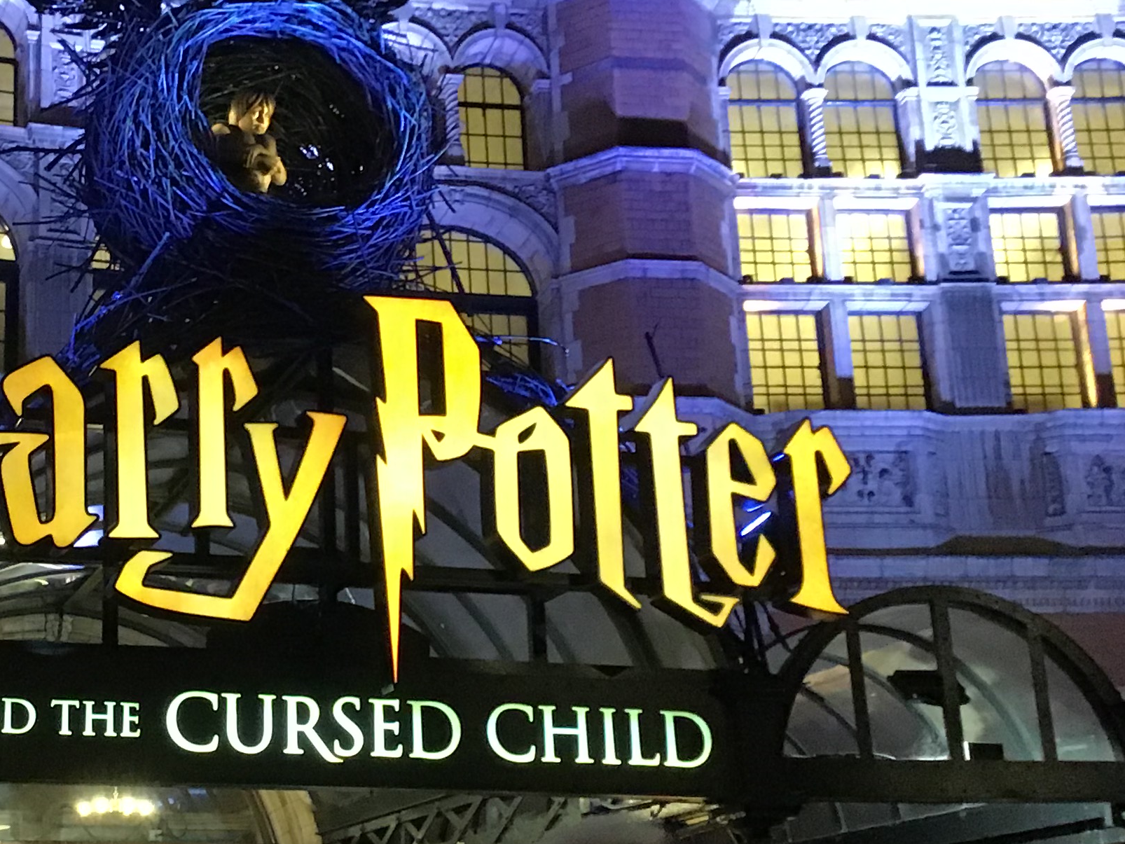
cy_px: 475
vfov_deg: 23.3
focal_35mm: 63
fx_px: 2048
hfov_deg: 30.1
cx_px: 256
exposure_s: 1/17
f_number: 2.4
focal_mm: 3.3
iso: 250
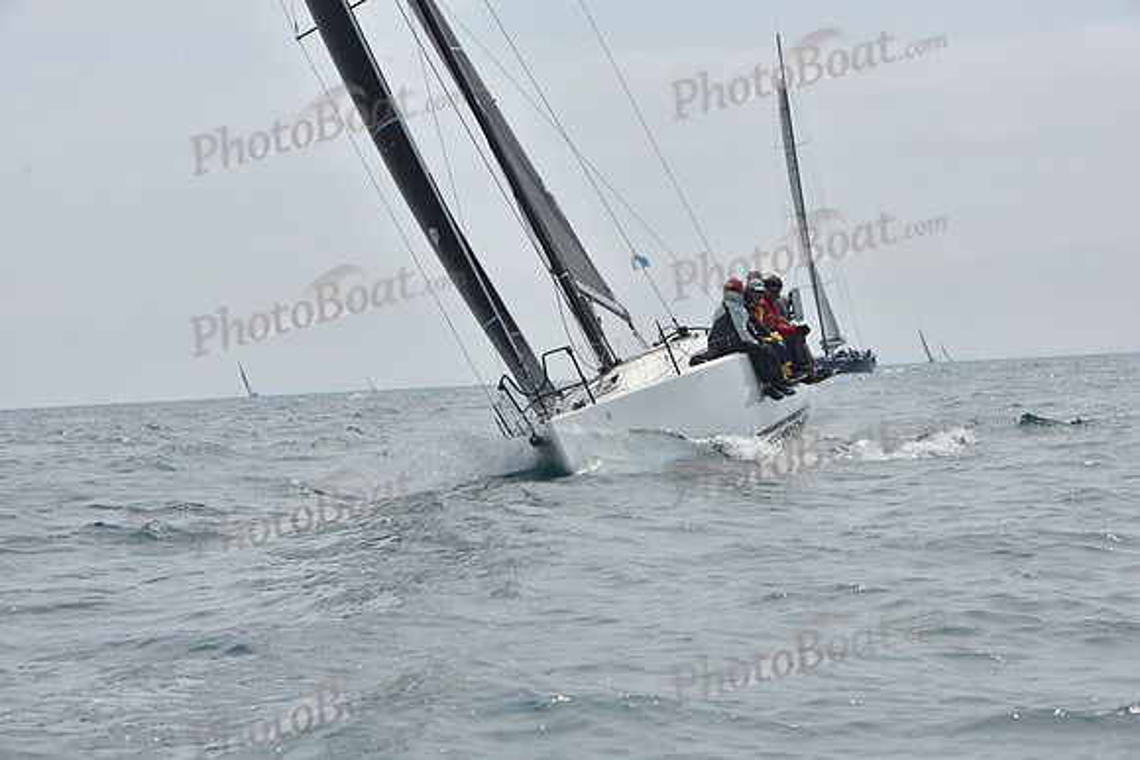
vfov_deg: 13.0
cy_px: 380
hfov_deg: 19.5
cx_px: 570
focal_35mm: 105
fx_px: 3326
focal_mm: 105
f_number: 13
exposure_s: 1/800
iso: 250
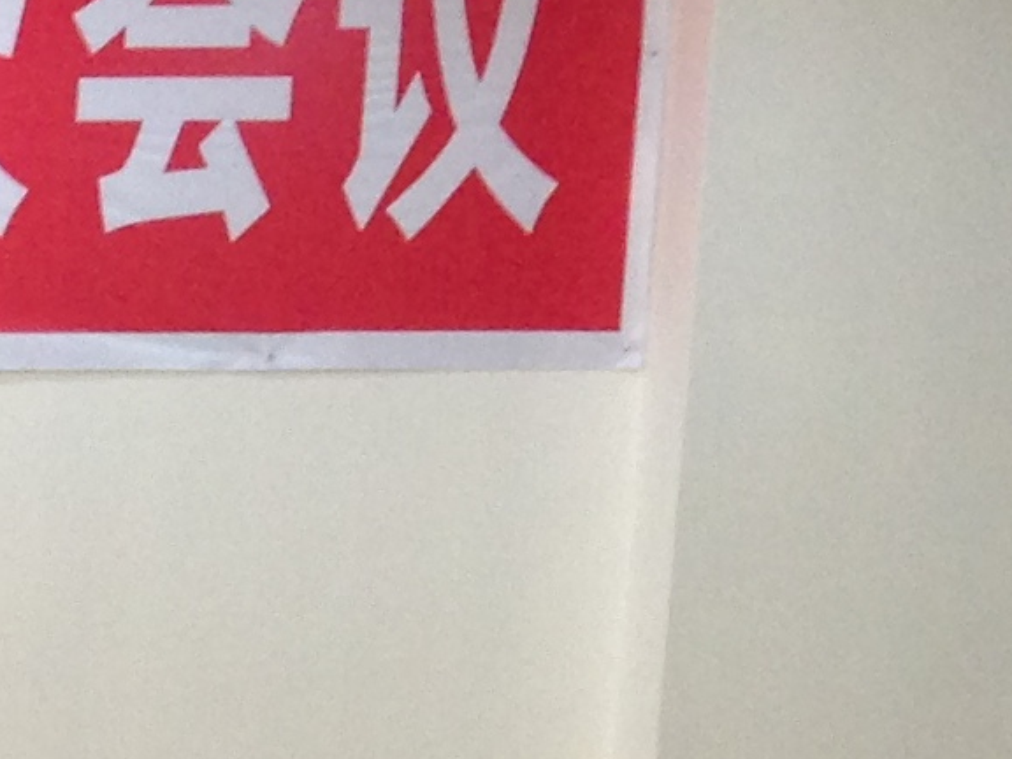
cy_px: 1790
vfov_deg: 7.4
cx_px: -1379
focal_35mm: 187
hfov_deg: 9.5
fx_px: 5467
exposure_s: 1/20
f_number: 2.4
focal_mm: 4.12
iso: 125
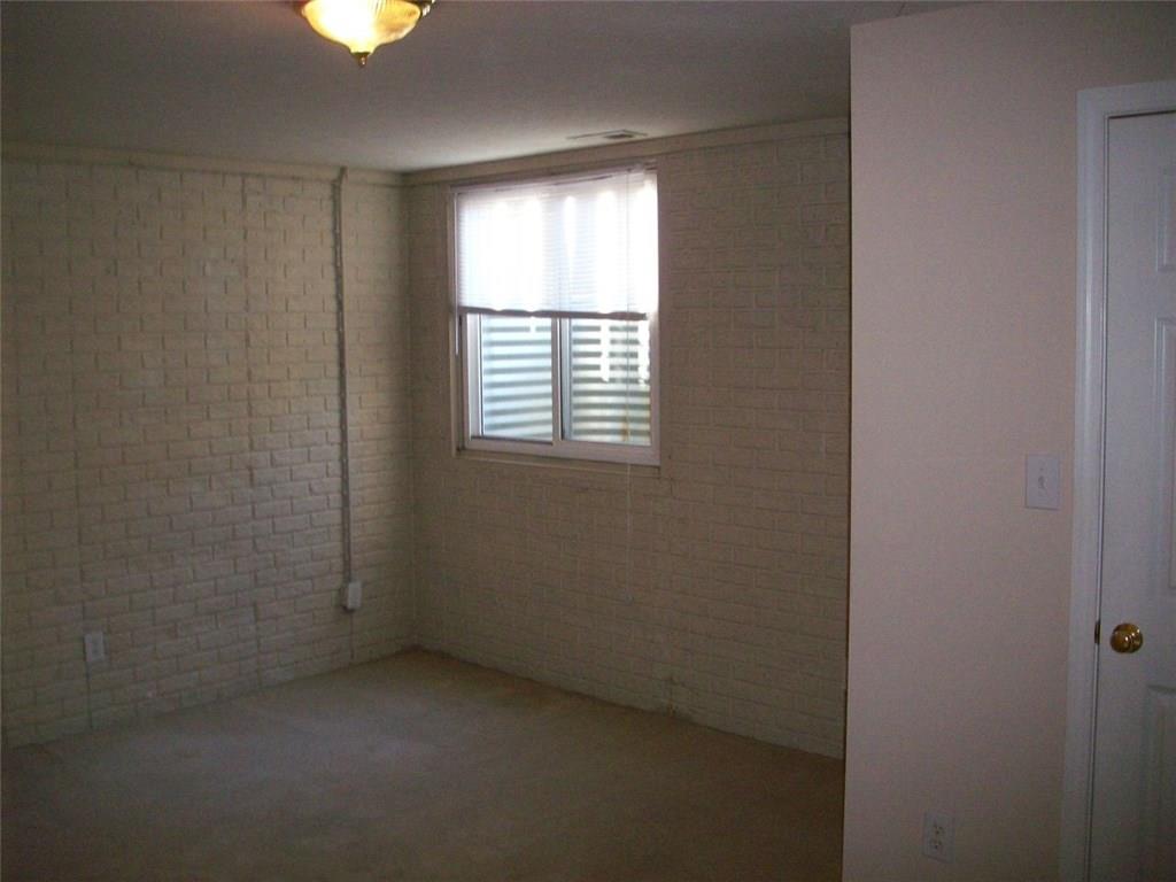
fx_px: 1257
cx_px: 588
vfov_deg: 38.7
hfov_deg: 50.1
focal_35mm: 37
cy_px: 441
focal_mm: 6.2
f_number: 2.8
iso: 200
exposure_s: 1/64
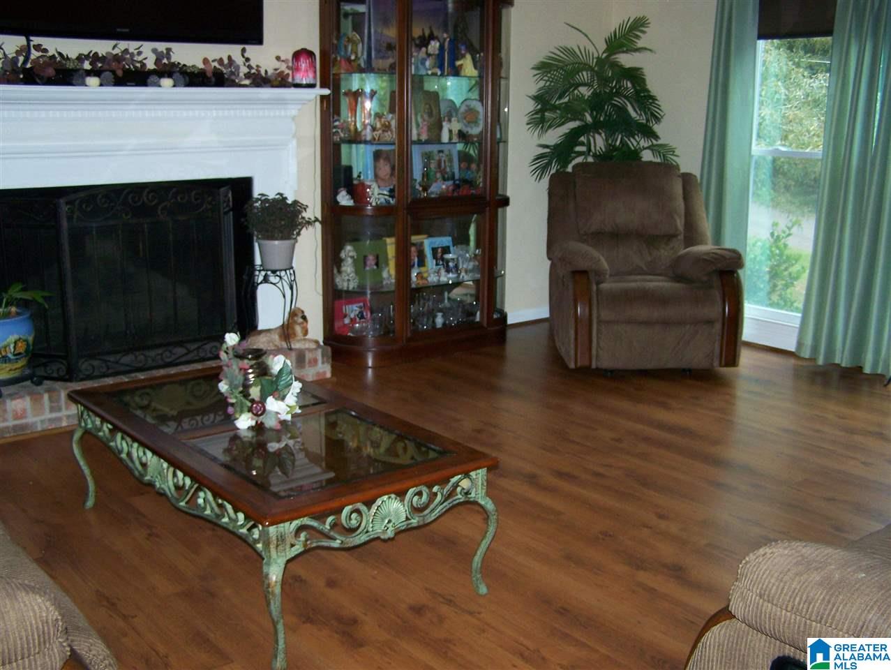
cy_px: 335
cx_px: 446
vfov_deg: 37.8
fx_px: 979
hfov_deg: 48.9
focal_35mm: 38
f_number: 2.8
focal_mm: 6.3
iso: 160
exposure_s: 1/60
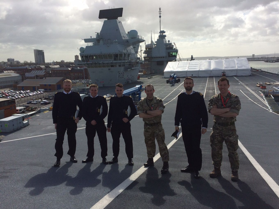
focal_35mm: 29
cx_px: 140
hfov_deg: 61.7
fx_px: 234
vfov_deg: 48.2
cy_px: 104
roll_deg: +2.1
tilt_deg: -14.3
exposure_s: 1/4566
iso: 32
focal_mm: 4.15
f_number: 2.2
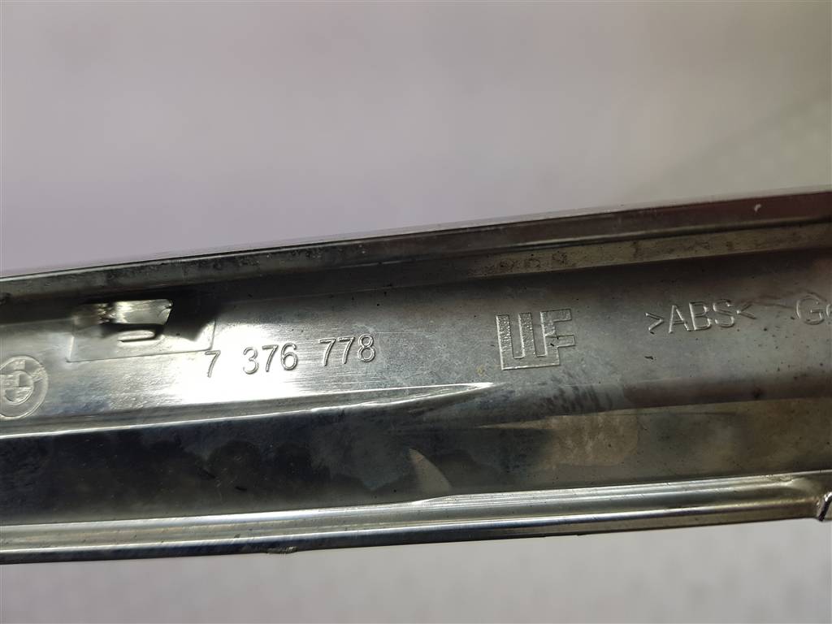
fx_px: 625
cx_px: 416
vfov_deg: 53.1
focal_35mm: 26
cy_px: 312
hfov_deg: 67.3
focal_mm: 4.2
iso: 40
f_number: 1.7
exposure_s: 1/162
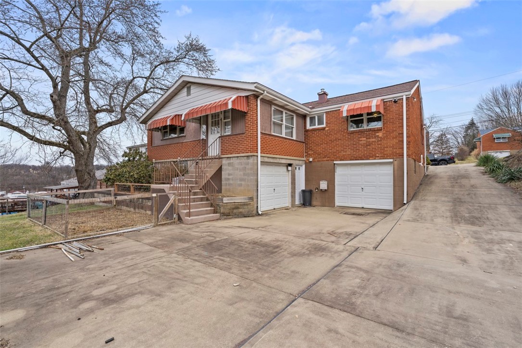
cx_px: 261
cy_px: 174
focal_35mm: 16
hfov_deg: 96.7
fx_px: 232
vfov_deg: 73.7
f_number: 8
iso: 320
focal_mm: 16
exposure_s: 1/160
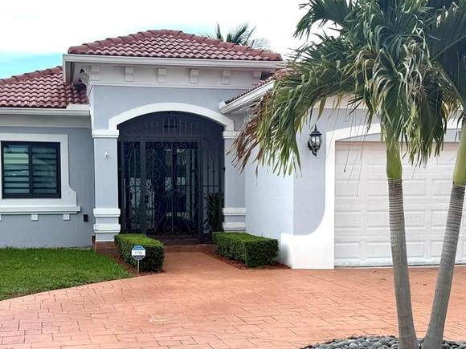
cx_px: 206
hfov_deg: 36.1
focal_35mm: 53
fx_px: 713
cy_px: 225
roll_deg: -0.1
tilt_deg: -3.3
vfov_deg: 27.4
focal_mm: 6.76
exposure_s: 1/1211
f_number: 1.78
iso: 100
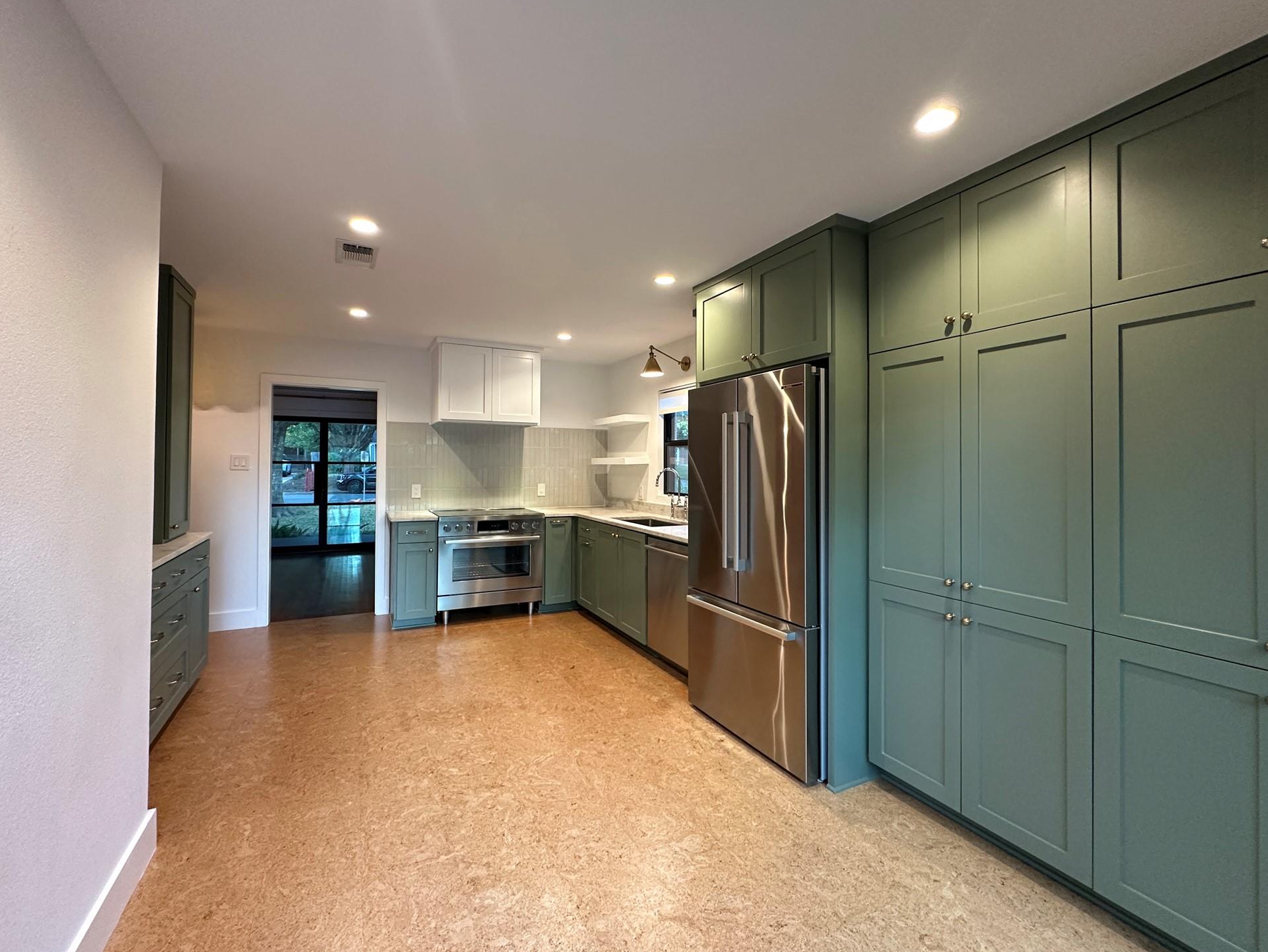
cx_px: 614
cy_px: 459
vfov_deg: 81.7
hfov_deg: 98.1
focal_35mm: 15
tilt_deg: +0.8
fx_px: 550
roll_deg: -0.5
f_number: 2.2
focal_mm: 2.22
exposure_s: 1/120
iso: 320
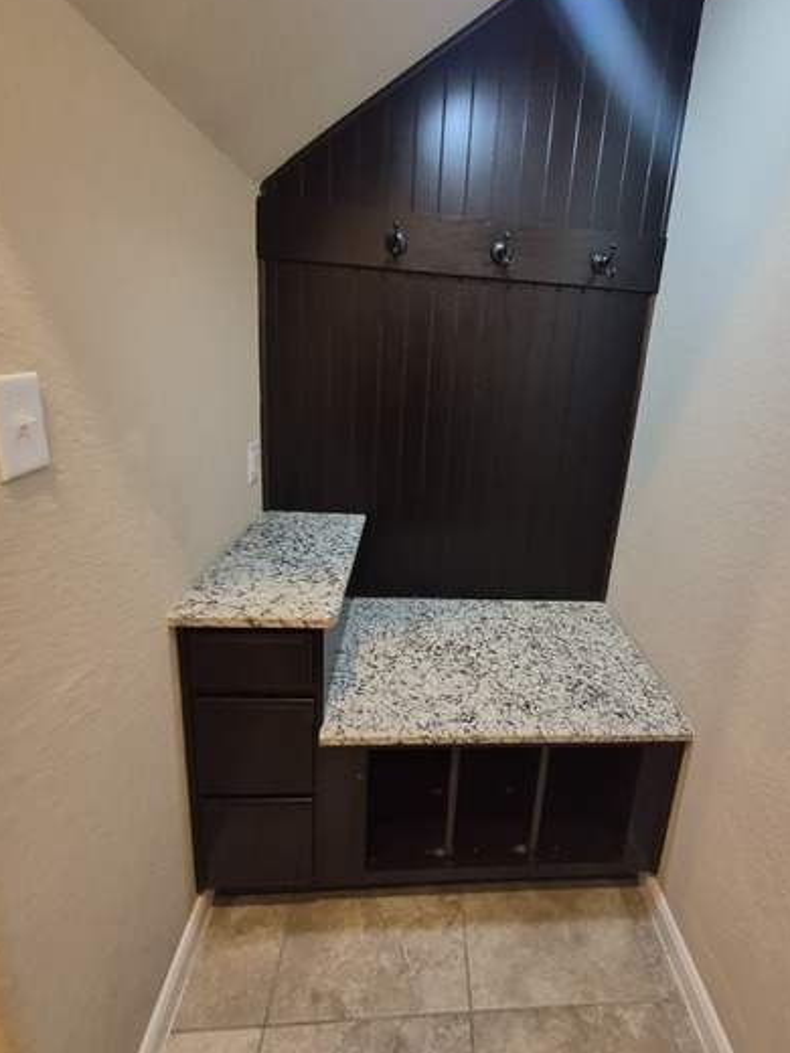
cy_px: 488
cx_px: 474
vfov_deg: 94.3
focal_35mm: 16
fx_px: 487
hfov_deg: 77.2
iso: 800
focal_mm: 1.74
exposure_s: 1/60
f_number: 2.2
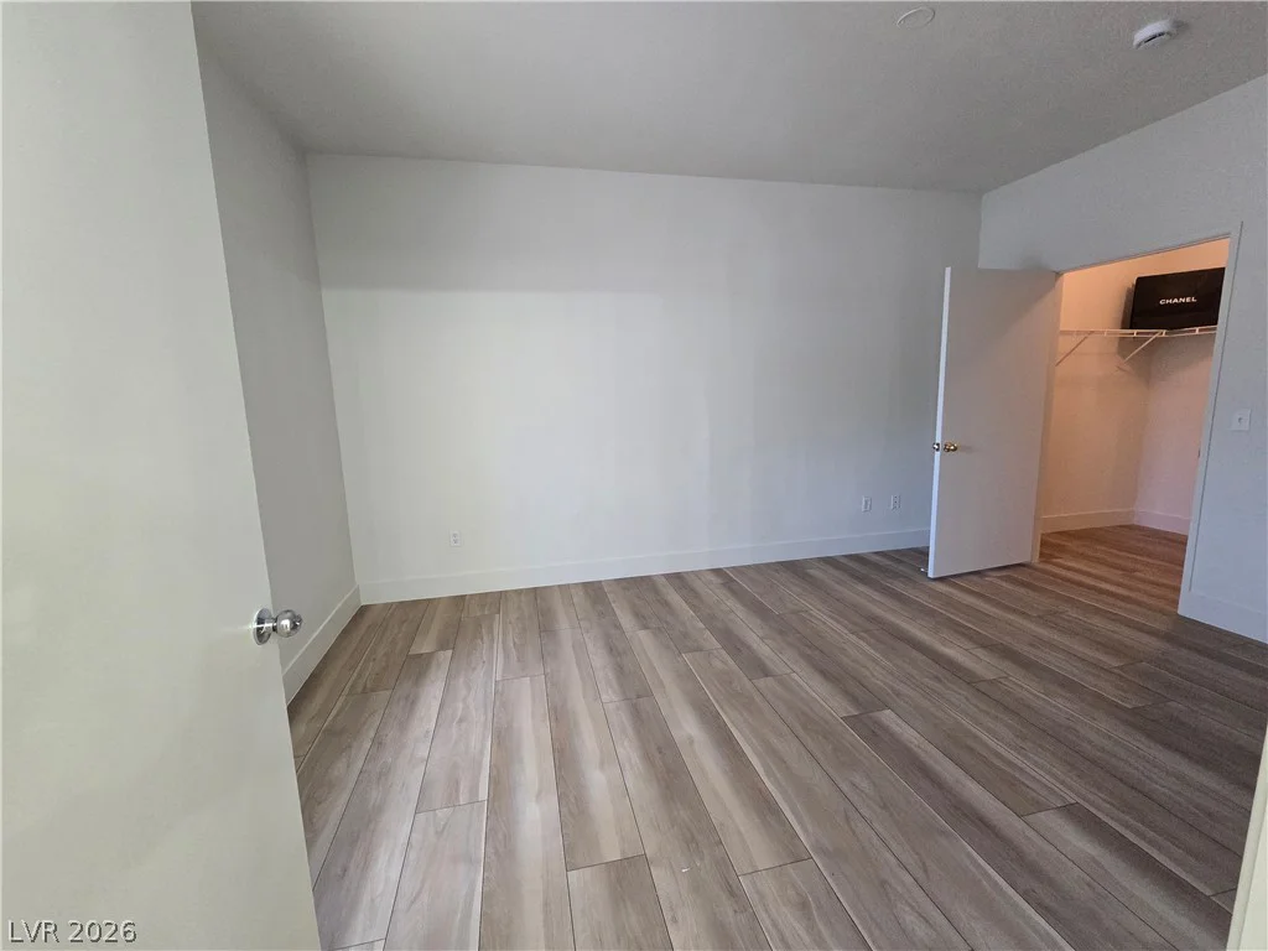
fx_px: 476
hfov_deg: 106.2
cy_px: 476
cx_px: 634
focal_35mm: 13
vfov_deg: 89.9
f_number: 2.2
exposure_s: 1/60
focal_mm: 2.2
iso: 500
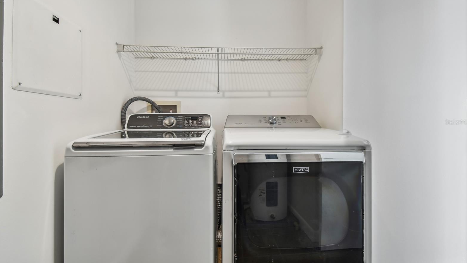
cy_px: 122
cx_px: 234
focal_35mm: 16
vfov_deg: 67.0
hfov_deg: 99.4
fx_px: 198
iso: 100
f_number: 7.1
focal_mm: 10
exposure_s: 1/4
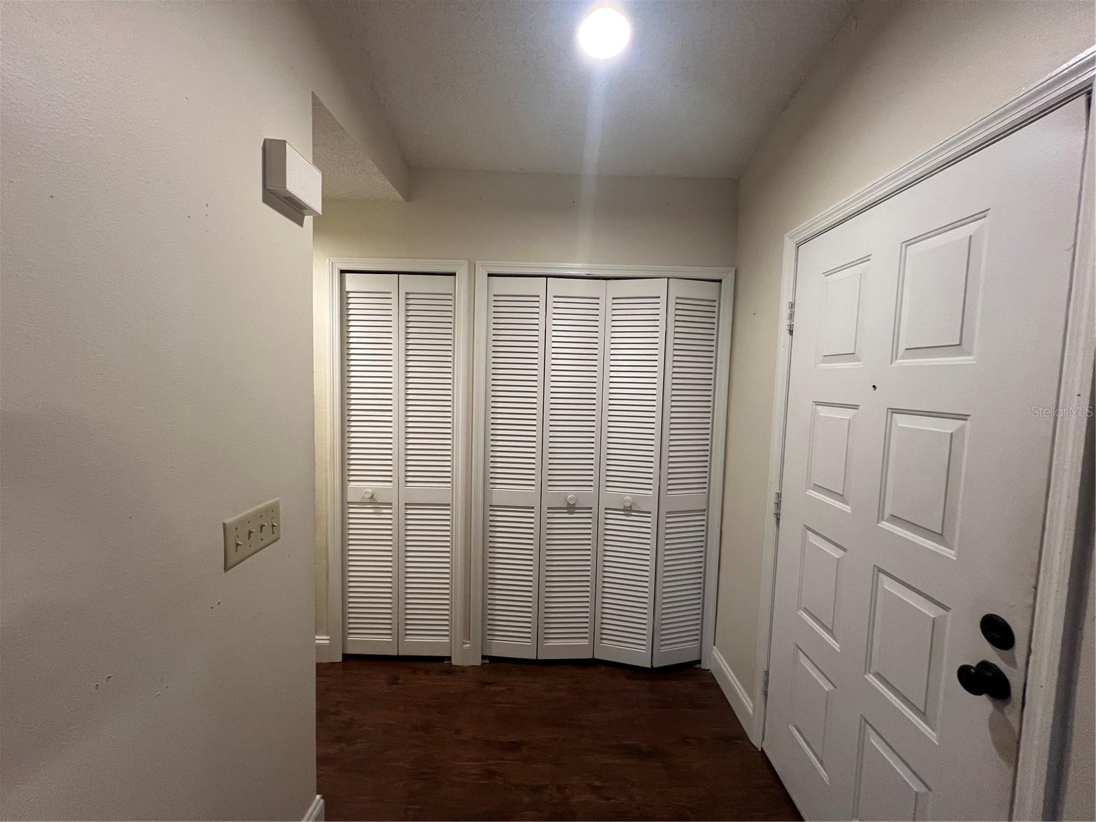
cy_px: 411
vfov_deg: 89.9
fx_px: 412
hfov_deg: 106.2
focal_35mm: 13
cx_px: 548
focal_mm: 1.57
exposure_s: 1/60
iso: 250
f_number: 1.8
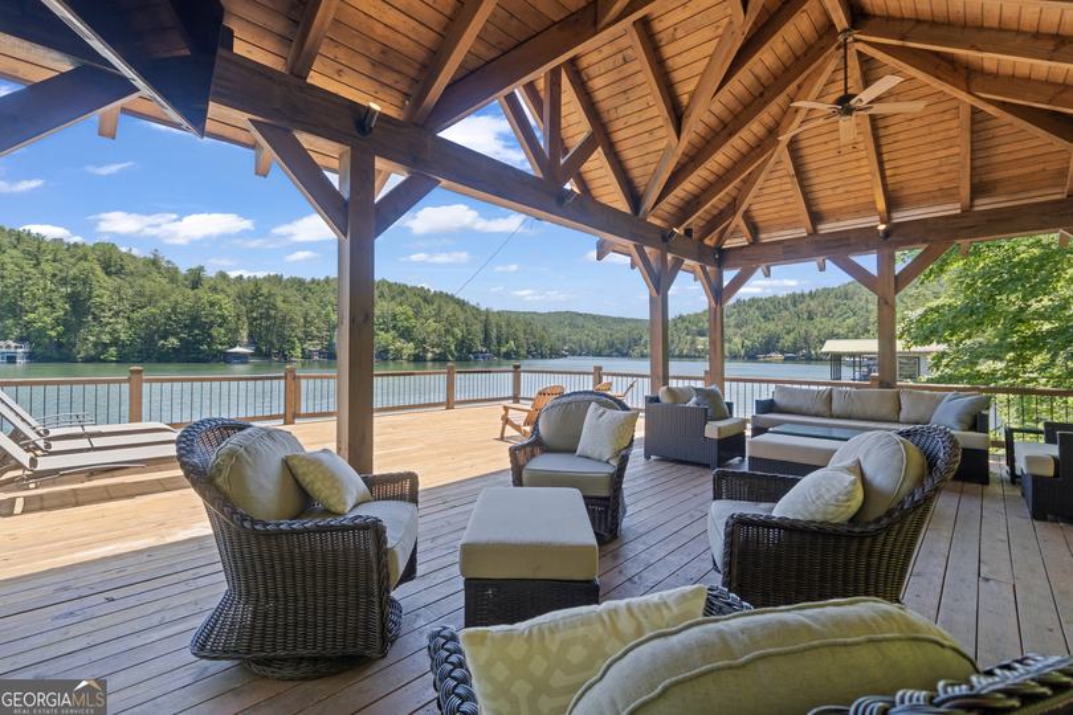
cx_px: 536
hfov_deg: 95.0
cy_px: 358
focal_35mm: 16
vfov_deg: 72.1
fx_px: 492
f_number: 4.5
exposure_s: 1/80
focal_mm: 11
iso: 250
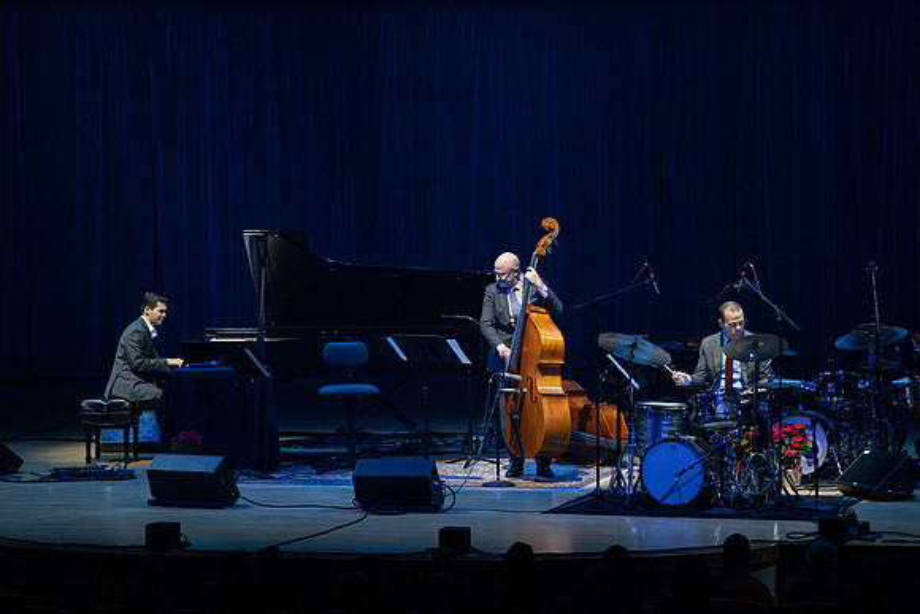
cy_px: 307
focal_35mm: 158
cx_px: 460
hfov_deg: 13.0
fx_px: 4039
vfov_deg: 8.7
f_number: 7.1
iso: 2500
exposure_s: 1/250
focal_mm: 158
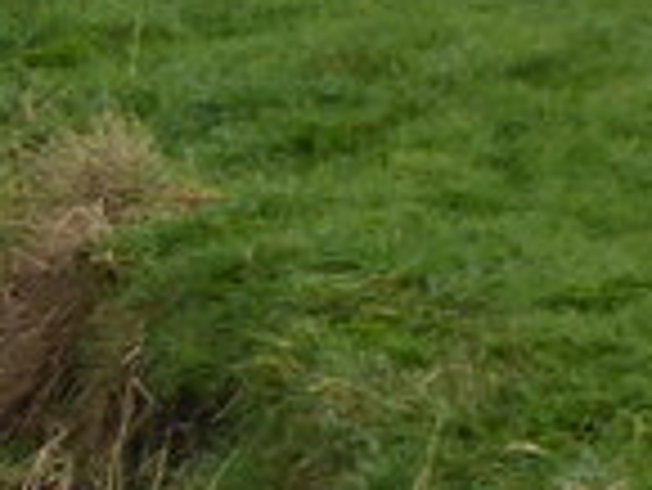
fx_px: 8671
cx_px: -1259
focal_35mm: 460
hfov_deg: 4.2
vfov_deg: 3.2
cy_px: 625
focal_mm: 10.9
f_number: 4.3
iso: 80
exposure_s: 1/160
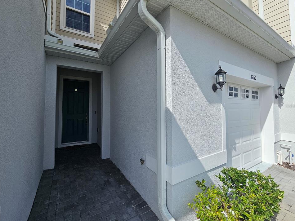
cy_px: 106
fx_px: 119
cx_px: 145
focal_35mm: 14
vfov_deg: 85.6
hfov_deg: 102.1
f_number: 2.2
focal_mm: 2.2
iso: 50
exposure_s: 1/3282
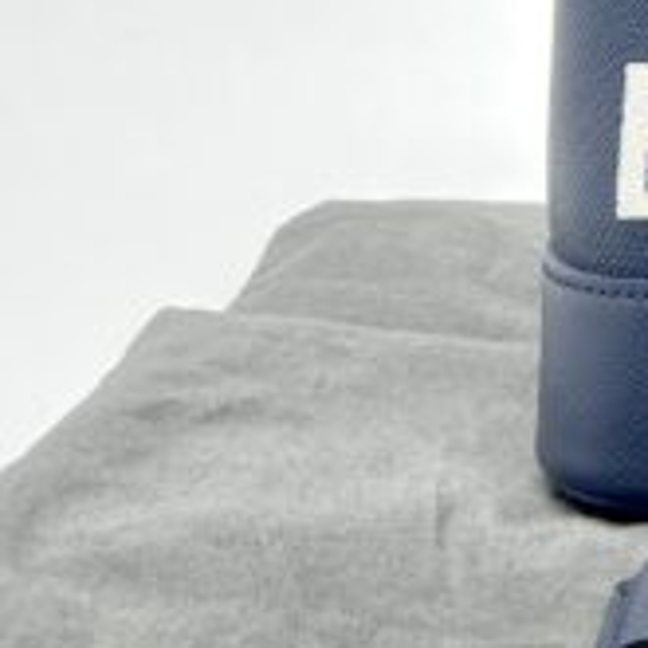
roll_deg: +0.3
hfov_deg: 11.0
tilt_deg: -9.7
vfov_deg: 11.6
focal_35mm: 143
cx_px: 1351
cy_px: -397
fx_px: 3029
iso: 32
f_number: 1.5
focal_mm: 5.7
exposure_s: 1/104
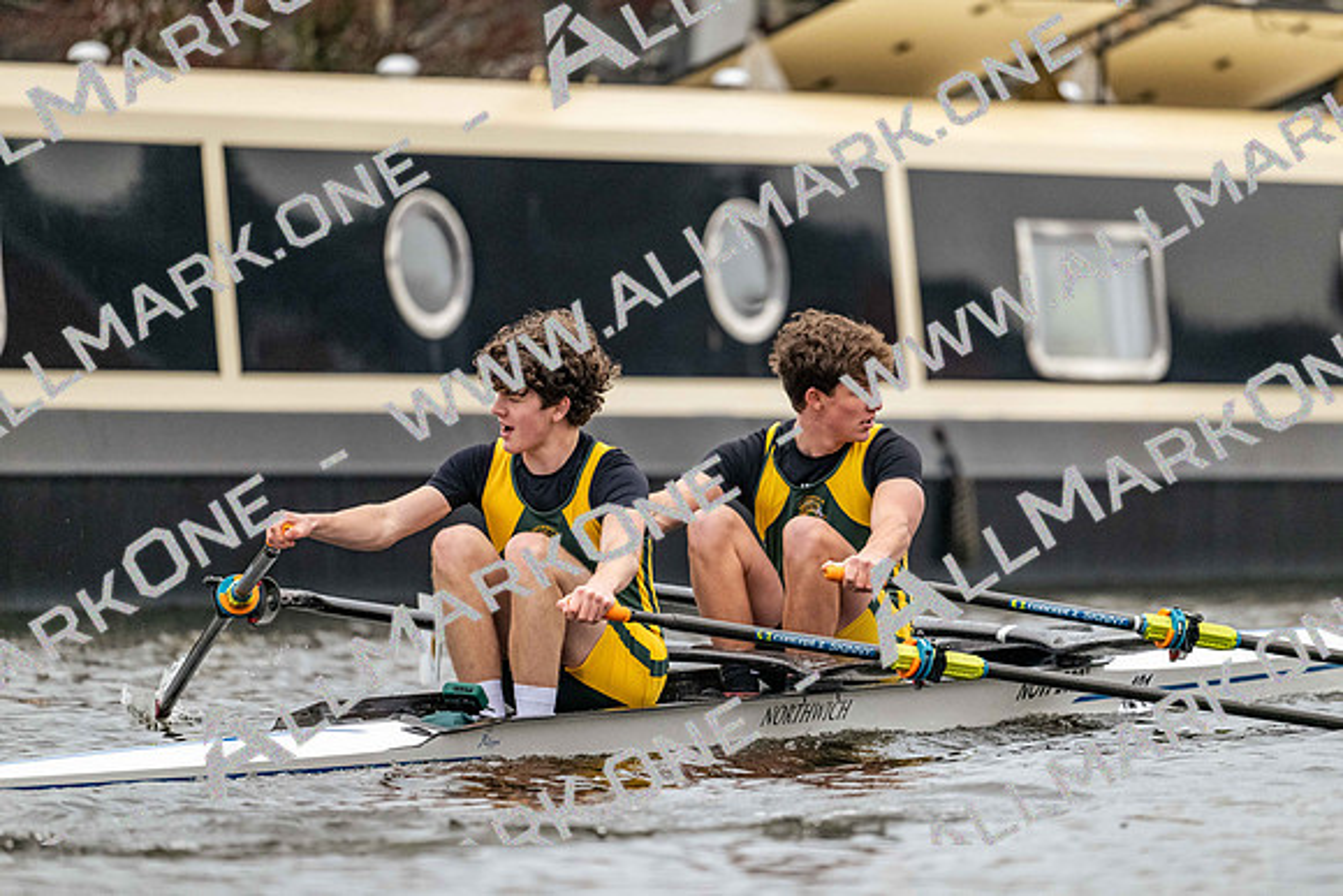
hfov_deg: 5.2
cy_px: 448
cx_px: 672
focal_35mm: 400
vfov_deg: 3.4
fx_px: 14925
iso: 4000
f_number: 4.5
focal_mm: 400
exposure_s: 1/2000
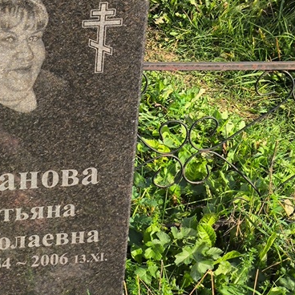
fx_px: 926
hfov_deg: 17.5
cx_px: -24
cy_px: 188
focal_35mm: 96
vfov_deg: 18.1
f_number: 1.7
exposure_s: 1/559
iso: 50
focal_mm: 4.71
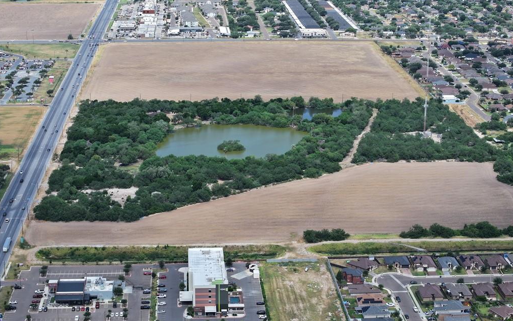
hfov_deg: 27.5
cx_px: 257
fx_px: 1049
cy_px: 146
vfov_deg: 17.4
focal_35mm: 75
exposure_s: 1/50
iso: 100
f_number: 2.8
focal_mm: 19.35
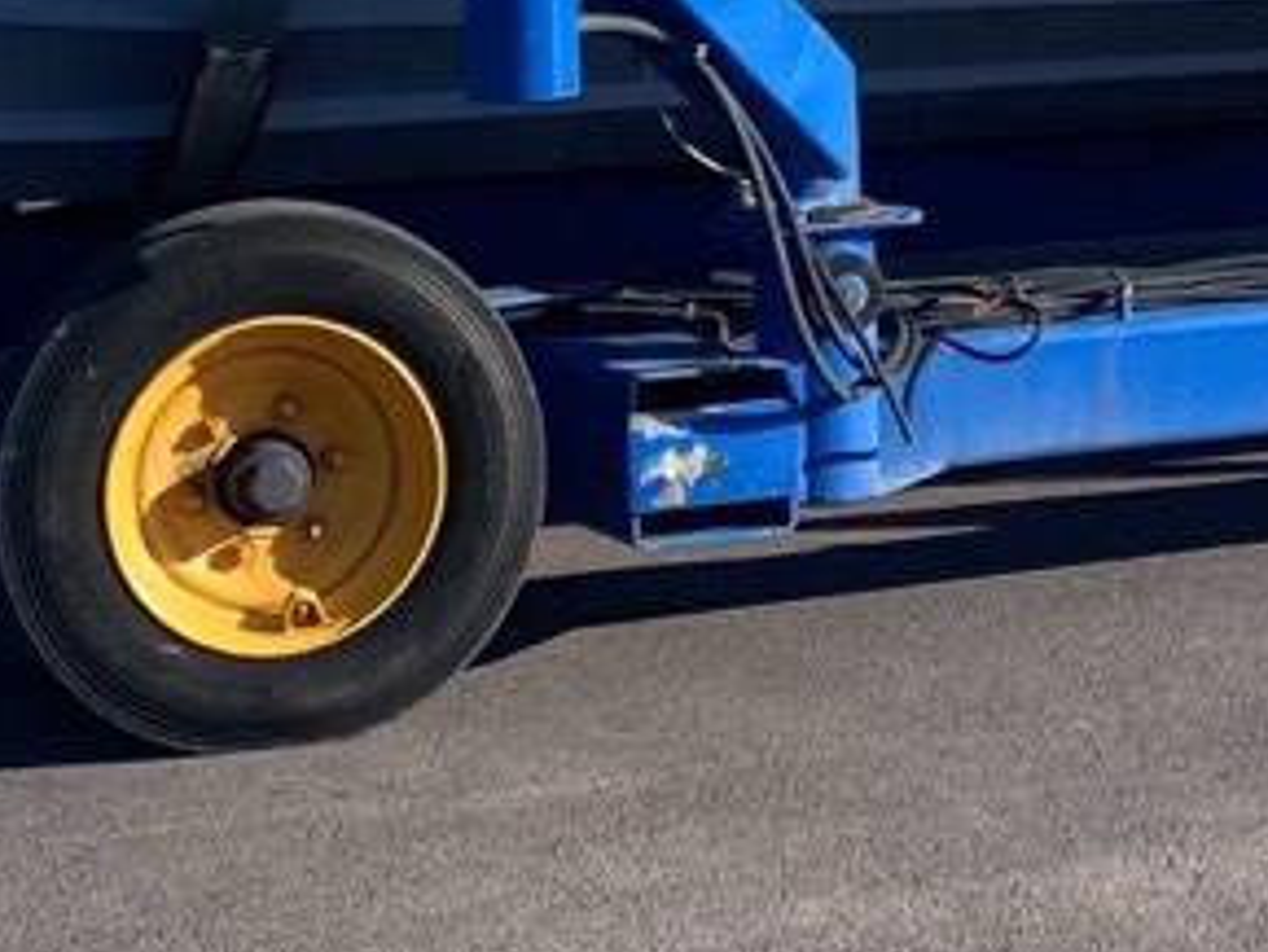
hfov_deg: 13.5
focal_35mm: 144
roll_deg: +0.3
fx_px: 5277
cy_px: -390
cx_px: 1360
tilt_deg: +0.5
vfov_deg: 10.0
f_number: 1.8
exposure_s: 1/2967
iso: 32
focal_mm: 4.25
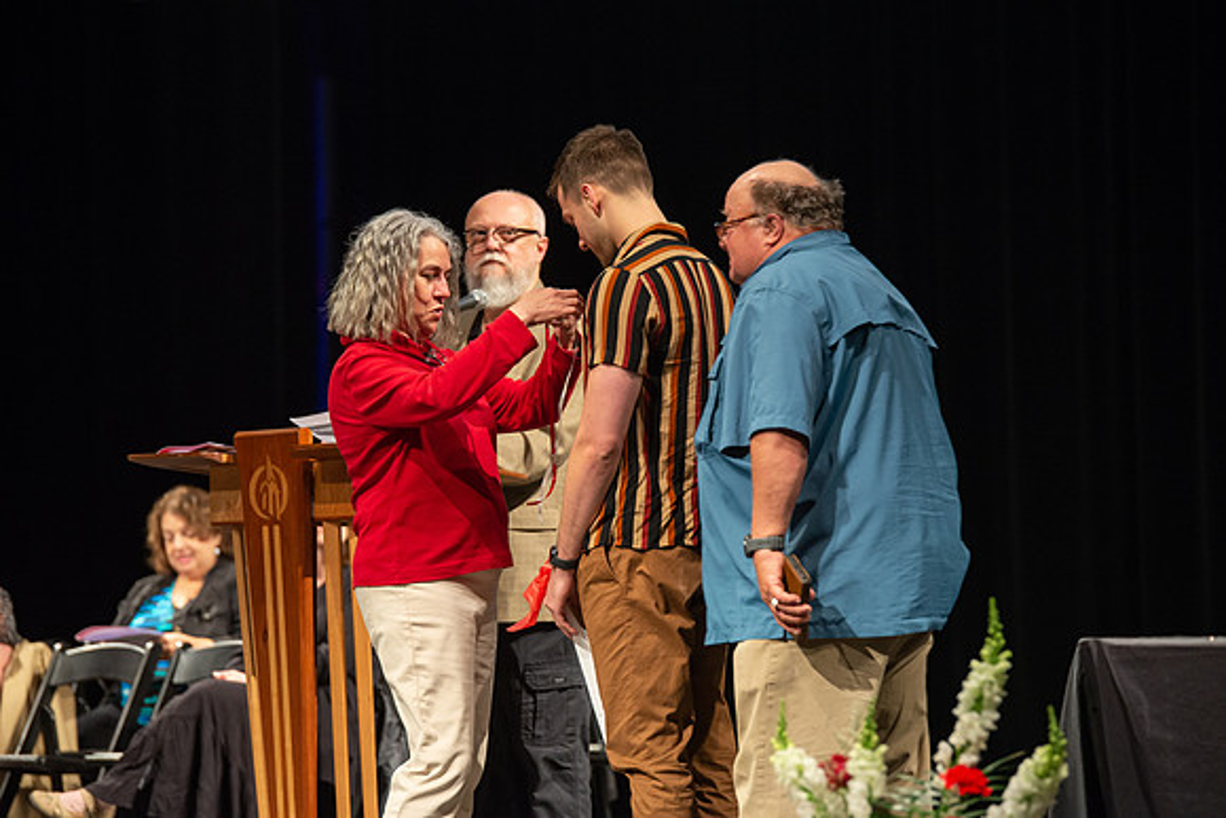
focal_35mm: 170
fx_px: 5791
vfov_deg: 8.1
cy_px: 409
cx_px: 613
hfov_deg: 12.1
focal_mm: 170
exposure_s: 1/100
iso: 1600
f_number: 4
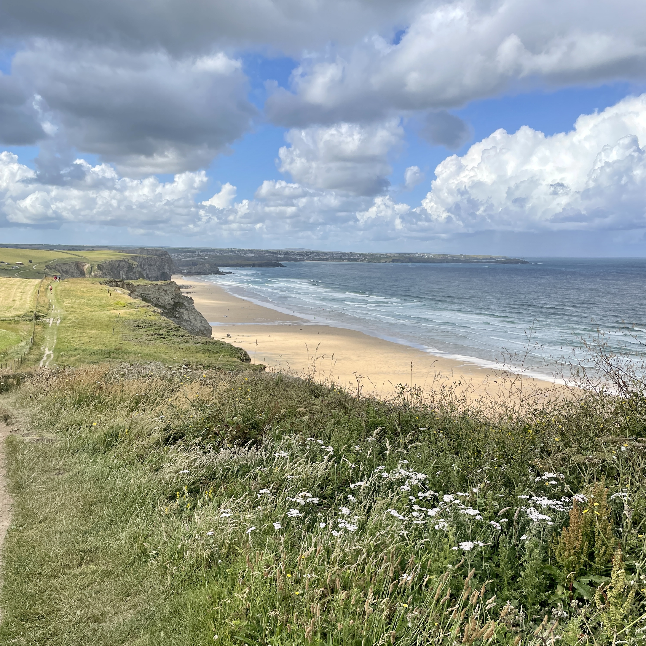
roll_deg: -0.1
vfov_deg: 52.3
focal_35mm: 31
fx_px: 655
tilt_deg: -9.4
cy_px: 370
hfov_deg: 52.5
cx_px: 322
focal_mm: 4.2
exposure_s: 1/4000
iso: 32
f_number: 1.6
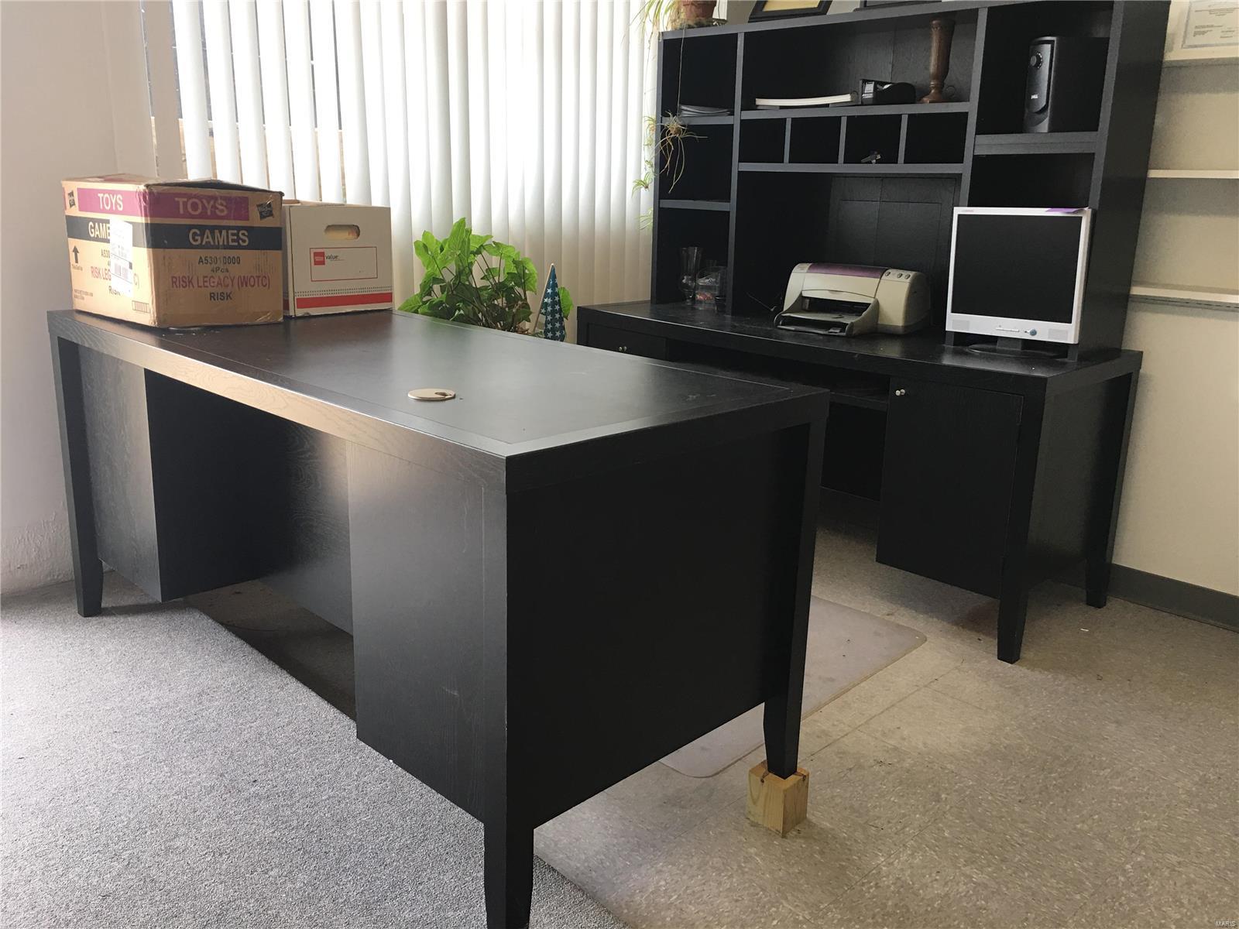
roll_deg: -1.6
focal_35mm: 29
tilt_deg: -15.5
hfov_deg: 61.7
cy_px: 464
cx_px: 620
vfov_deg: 48.2
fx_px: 1038
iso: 25
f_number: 2.2
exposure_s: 1/30
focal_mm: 4.15
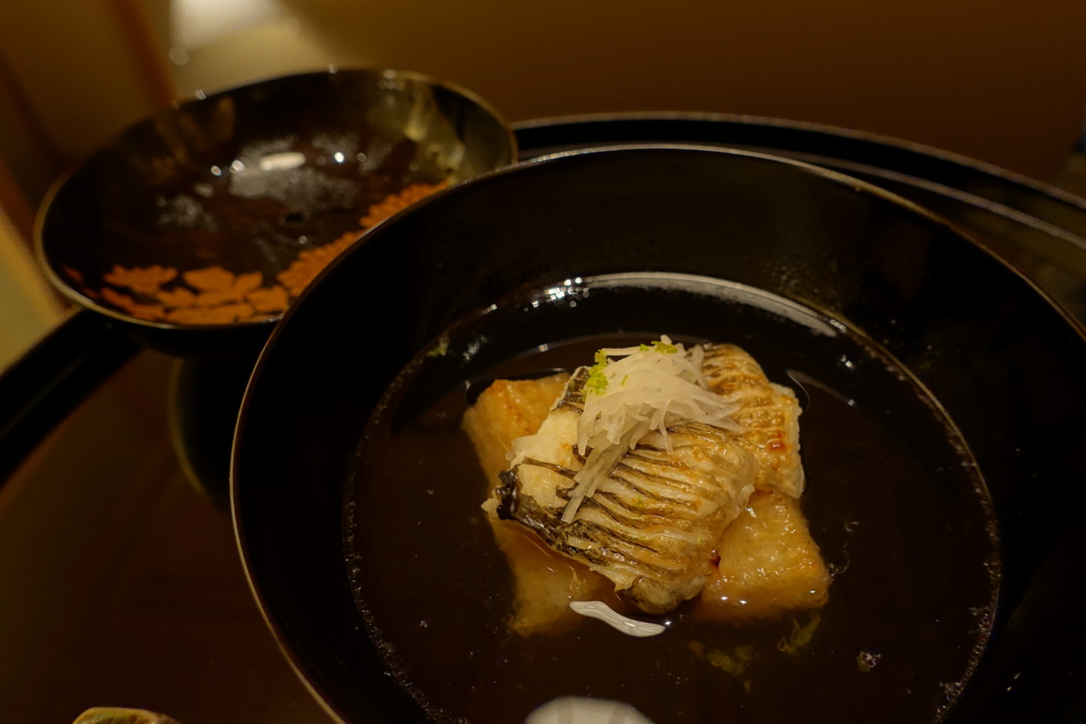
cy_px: 362
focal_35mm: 24
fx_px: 724
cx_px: 543
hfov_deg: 73.7
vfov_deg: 53.1
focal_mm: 8.8
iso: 800
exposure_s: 1/20
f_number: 3.5
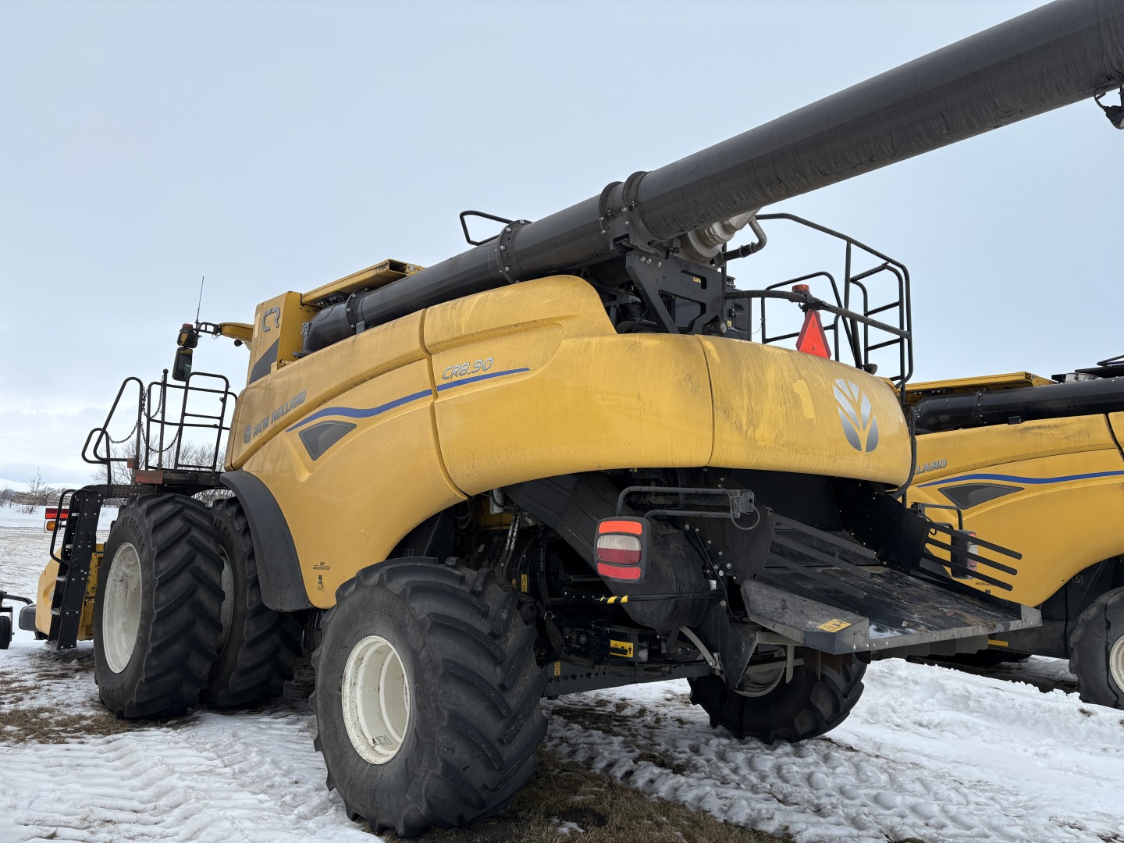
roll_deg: -1.9
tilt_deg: +7.4
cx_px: 562
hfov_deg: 67.3
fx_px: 844
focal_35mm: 26
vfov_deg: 53.1
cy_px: 422
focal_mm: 5.96
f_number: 1.6
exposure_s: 1/850
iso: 50
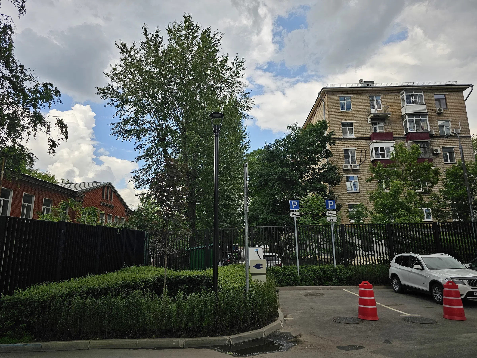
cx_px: 238
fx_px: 317
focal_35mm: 23
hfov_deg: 73.9
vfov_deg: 58.9
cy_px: 179
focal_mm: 6.3
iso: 16
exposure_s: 1/471
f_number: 1.7
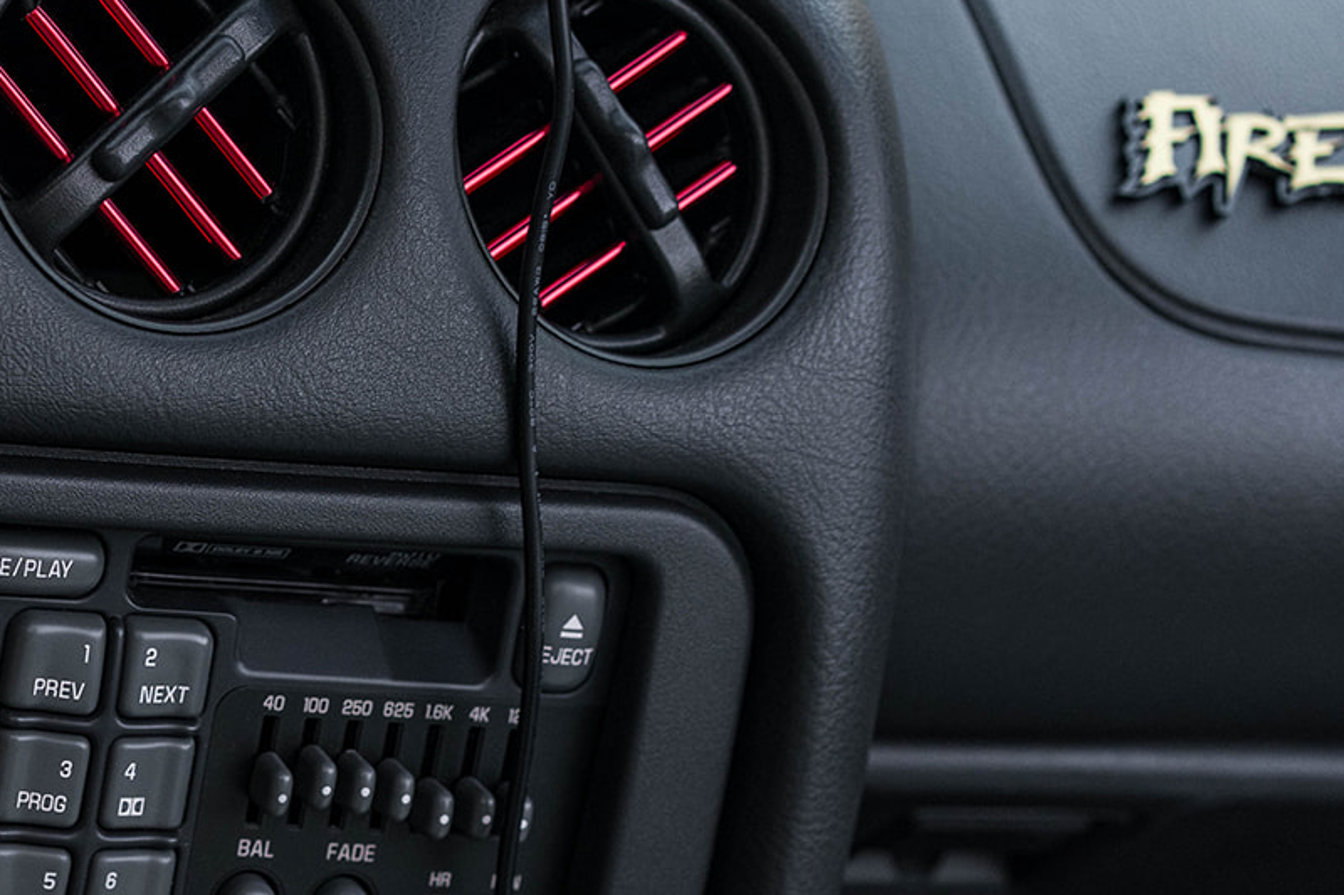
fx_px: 4106
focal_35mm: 110
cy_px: 824
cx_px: 47
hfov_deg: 18.2
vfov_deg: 12.3
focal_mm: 55
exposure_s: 1/400
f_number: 4.5
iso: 1000
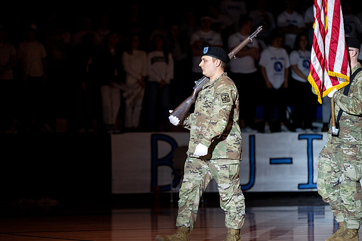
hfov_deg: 14.7
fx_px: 1408
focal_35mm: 140
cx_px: 181
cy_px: 120
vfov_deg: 9.8
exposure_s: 1/640
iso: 2000
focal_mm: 140
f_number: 2.8
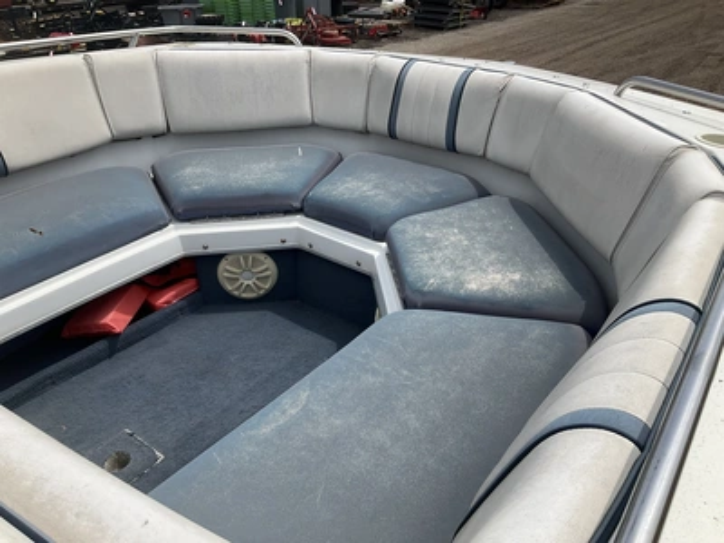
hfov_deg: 61.7
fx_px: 607
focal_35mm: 29
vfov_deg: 48.2
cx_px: 362
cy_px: 272
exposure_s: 1/3125
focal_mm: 3
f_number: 1.8
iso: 25
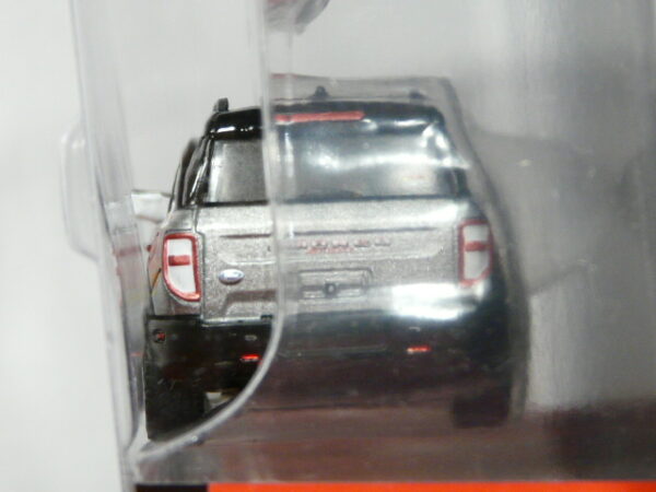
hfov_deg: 11.0
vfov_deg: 8.3
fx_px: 3392
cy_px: 246
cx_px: 328
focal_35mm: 179
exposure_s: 1/50
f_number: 3.6
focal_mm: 18.3
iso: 200
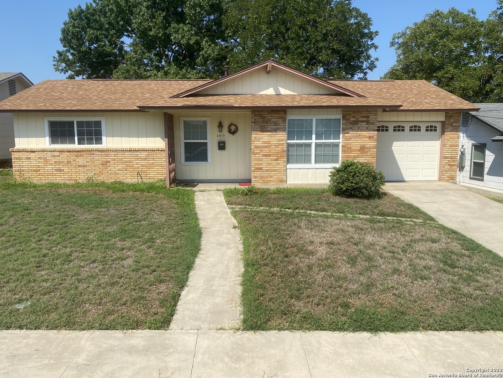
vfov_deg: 53.1
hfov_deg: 67.3
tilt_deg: -7.3
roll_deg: -0.5
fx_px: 378
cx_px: 252
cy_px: 189
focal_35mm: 26
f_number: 1.8
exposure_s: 1/3300
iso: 32
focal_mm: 4.25
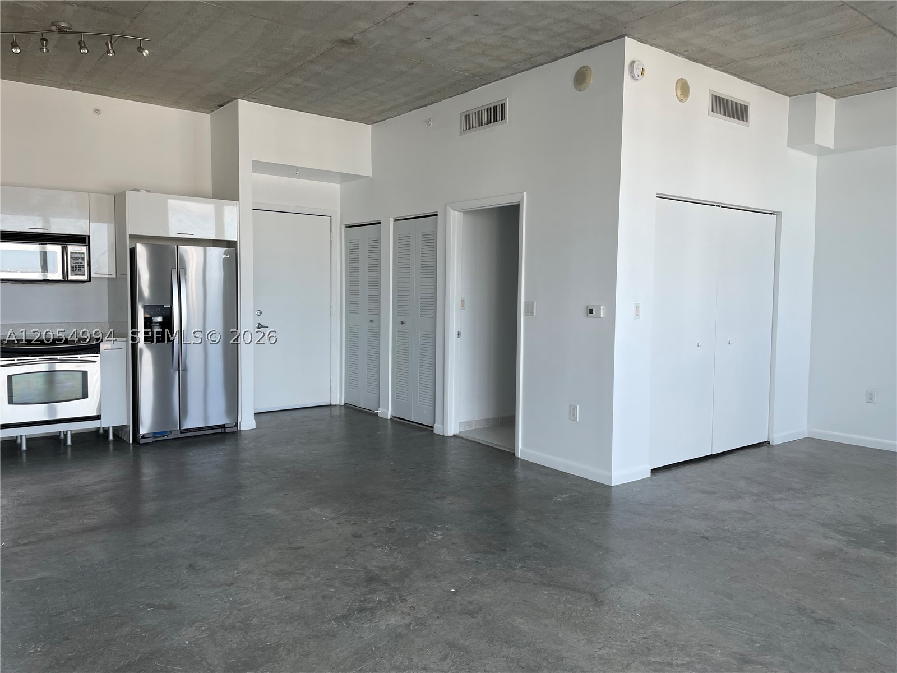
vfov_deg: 53.1
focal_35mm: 26
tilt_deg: -3.1
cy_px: 336
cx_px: 448
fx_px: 674
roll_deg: -0.7
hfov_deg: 67.3
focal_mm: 4.2
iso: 32
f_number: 1.6
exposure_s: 1/149
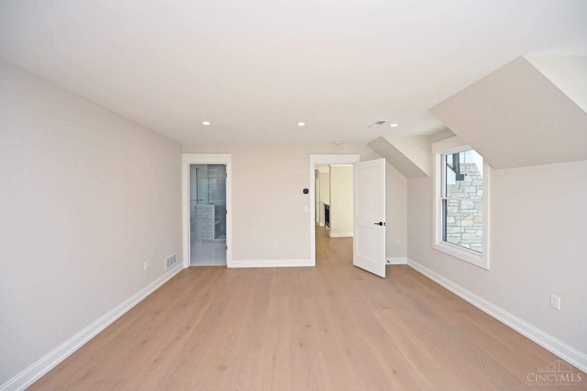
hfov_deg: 104.3
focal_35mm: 14
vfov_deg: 81.2
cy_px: 196
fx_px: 228
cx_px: 294
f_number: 5
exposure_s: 1/100
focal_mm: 14
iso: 200
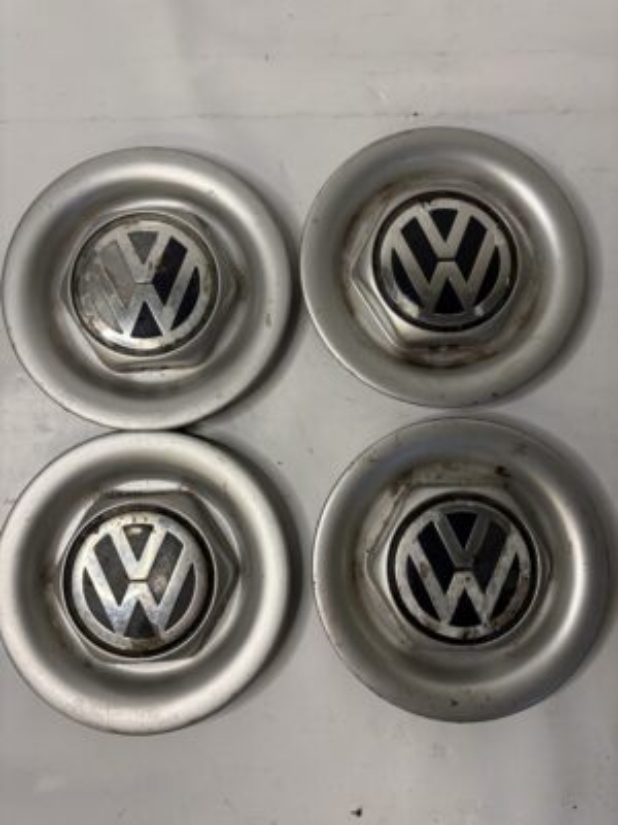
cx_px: 309
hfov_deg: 53.1
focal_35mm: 26
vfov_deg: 67.3
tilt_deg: -85.4
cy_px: 412
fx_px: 619
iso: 125
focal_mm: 5.96
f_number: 1.6
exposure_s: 1/94
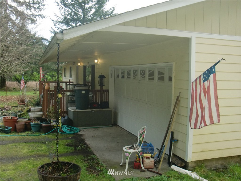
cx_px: 120
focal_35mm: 38
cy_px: 90
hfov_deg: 49.0
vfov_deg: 37.7
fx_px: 265
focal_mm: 6.66
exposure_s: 1/60
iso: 100
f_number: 3.9
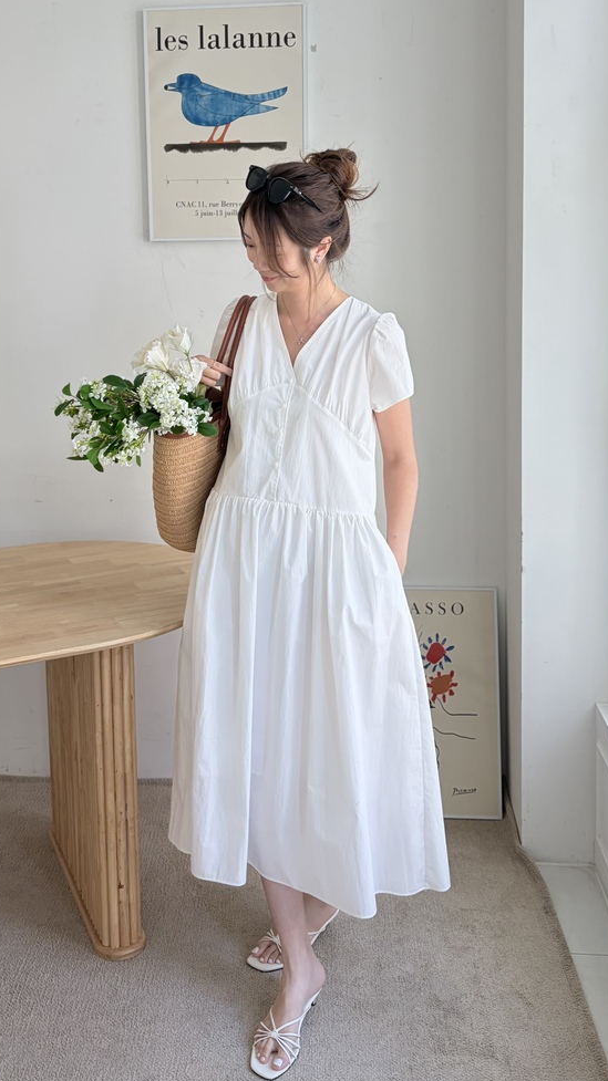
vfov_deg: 66.1
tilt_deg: -6.3
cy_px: 533
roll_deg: +1.2
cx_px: 346
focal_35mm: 29
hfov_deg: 40.1
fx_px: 832
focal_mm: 5.96
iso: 80
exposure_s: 1/121
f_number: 1.6
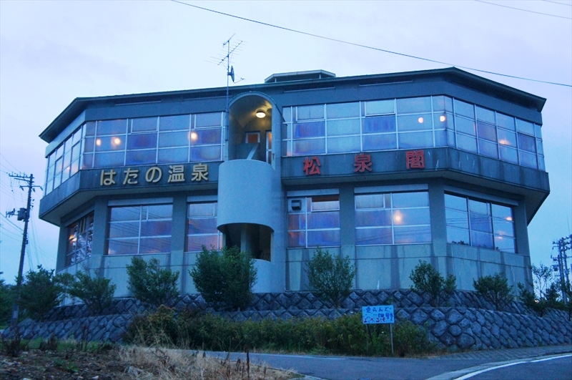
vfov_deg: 31.8
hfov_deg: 46.5
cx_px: 286
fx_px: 666
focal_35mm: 42
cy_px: 190
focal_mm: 28
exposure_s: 1/160
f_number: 4
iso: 1600
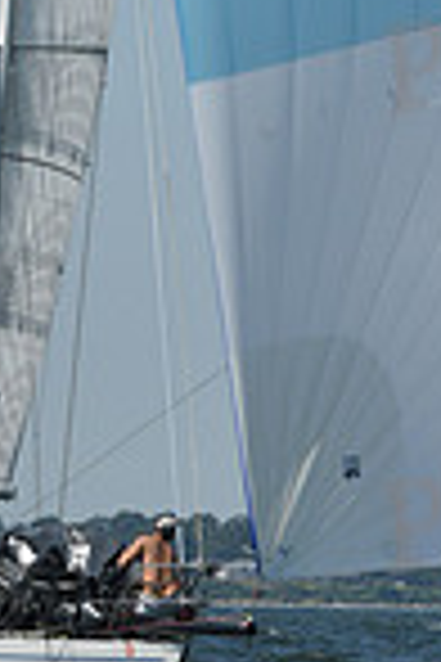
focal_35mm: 512
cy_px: -171
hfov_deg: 2.7
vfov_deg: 4.0
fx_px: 9407
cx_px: 151
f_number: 9
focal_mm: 130
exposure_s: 1/1250
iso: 250
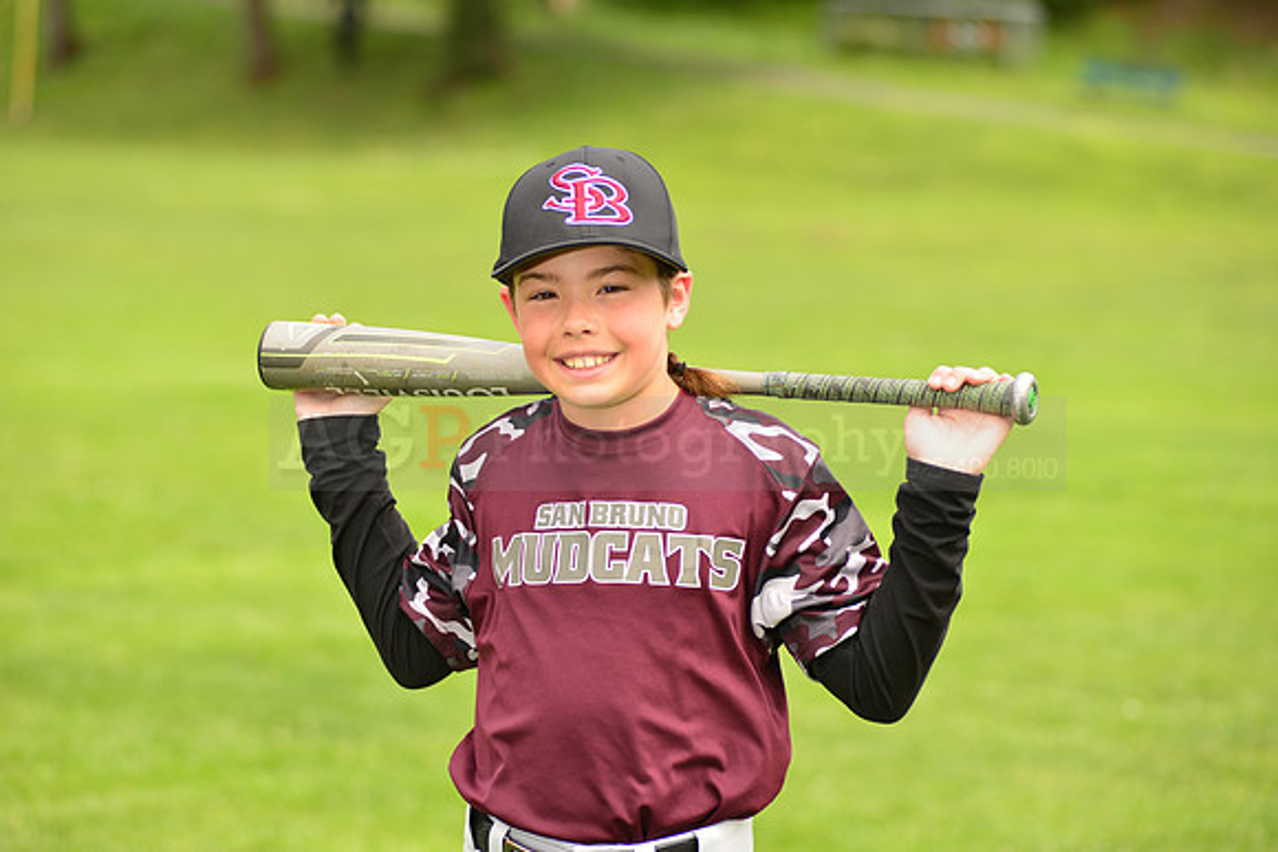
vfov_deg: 10.2
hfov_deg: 15.2
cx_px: 639
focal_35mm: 135
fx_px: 4793
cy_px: 426
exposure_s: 1/250
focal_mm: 135
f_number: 5
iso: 100
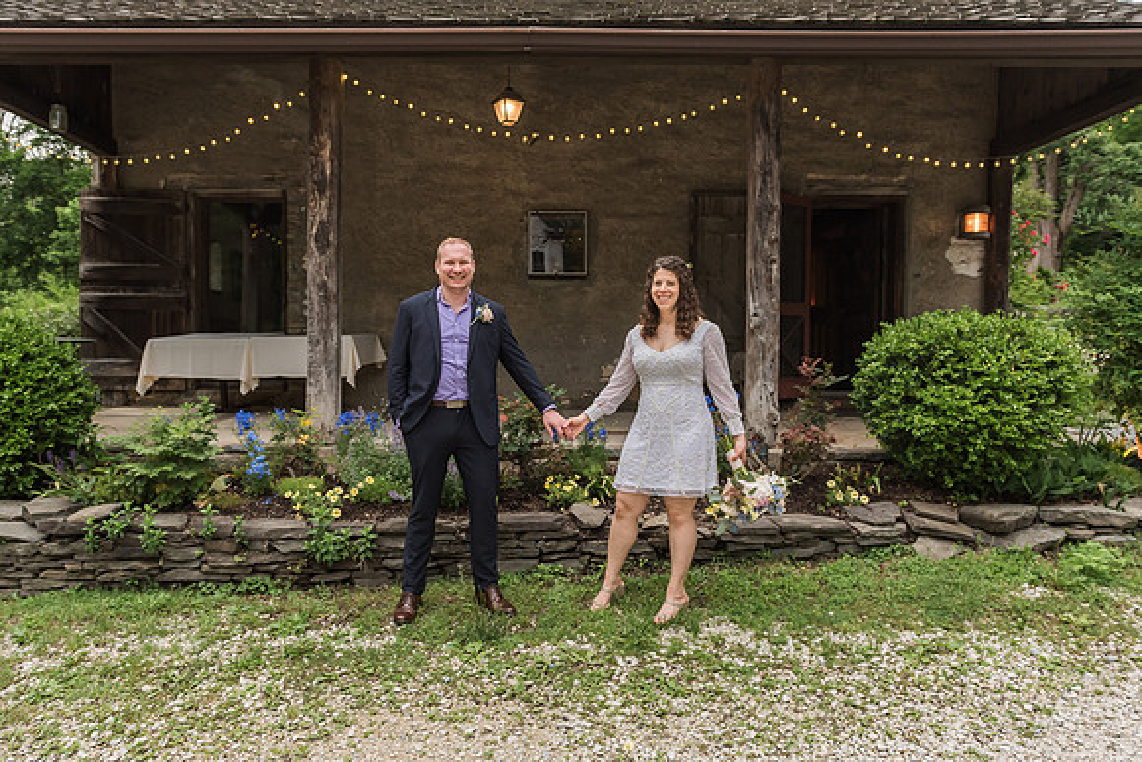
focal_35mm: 25
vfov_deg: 50.4
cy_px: 374
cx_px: 553
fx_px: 809
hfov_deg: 70.4
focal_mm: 24
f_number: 4
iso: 800
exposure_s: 1/500
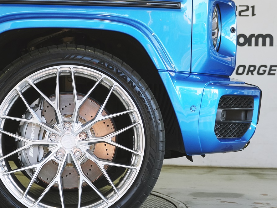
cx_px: 102
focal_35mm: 120
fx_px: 959
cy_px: 120
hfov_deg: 16.4
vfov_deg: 12.4
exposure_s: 1/160
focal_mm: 49
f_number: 5
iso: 640
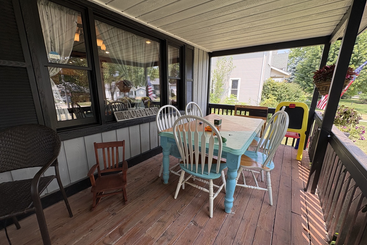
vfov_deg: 77.3
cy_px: 125
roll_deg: -0.3
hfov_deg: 100.4
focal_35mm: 15
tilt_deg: -12.9
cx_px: 180
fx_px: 153
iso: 50
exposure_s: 1/198
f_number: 2.2
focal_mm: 2.22
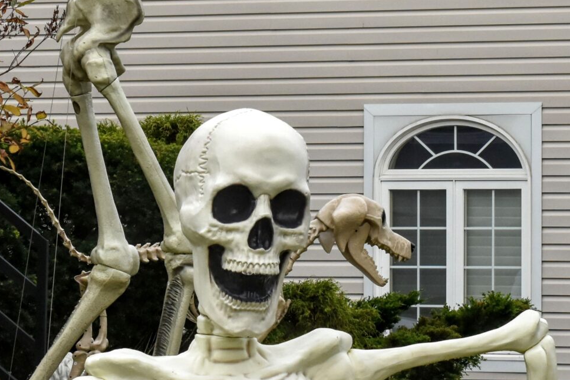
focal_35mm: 389
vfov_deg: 3.5
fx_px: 6160
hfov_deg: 5.3
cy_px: 86
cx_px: 261
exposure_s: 1/667
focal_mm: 98
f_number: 8
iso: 1000
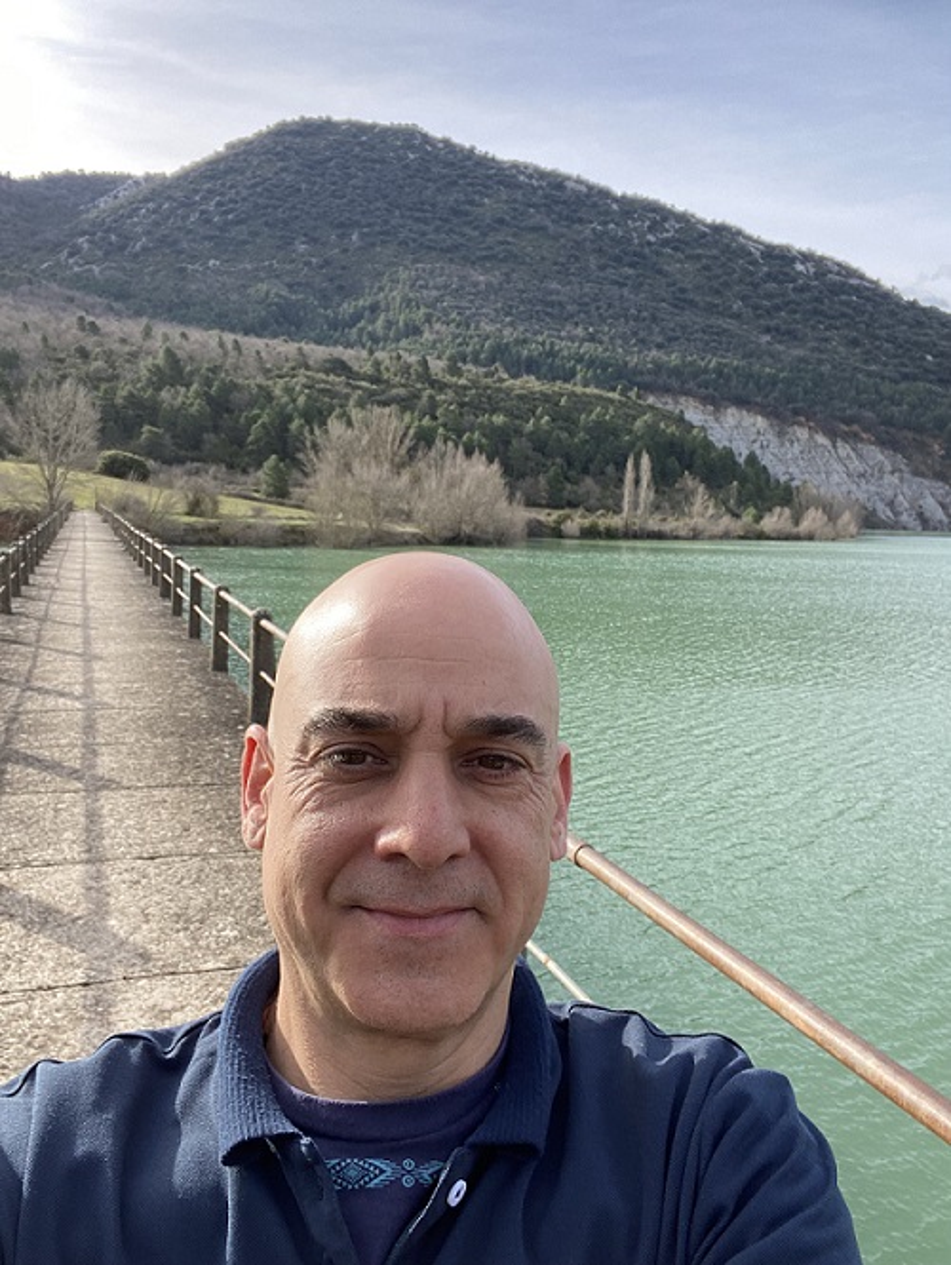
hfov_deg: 46.9
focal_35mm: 30
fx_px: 1097
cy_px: 632
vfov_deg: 59.9
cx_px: 476
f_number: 2.2
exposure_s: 1/289
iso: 25
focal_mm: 2.71
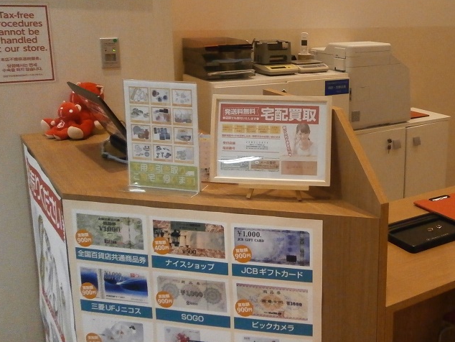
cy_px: 133
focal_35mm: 41
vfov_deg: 35.0
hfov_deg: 43.9
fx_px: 539
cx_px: 355
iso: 800
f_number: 2.8
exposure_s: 1/250
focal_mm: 4.7
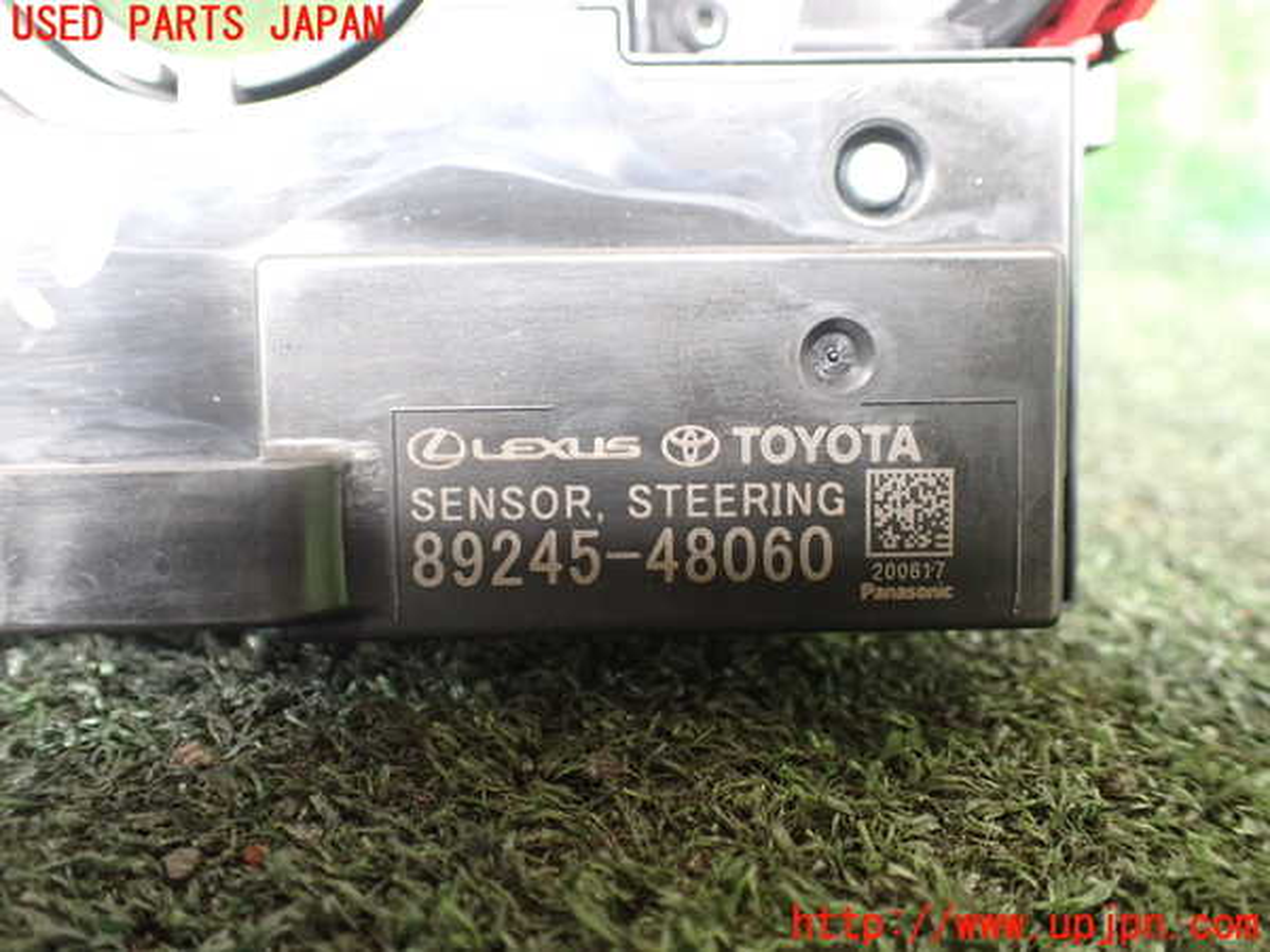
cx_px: 635
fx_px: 1101
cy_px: 476
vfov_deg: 46.8
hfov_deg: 60.0
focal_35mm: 30
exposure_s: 1/60
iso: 800
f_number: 2.3
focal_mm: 5.4
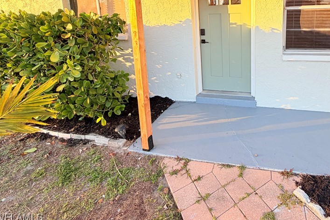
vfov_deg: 55.9
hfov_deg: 78.2
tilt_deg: -7.5
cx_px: 224
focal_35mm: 21
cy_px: 49
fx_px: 192
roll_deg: +2.6
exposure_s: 1/189
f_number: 2.2
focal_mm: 2.22
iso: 40
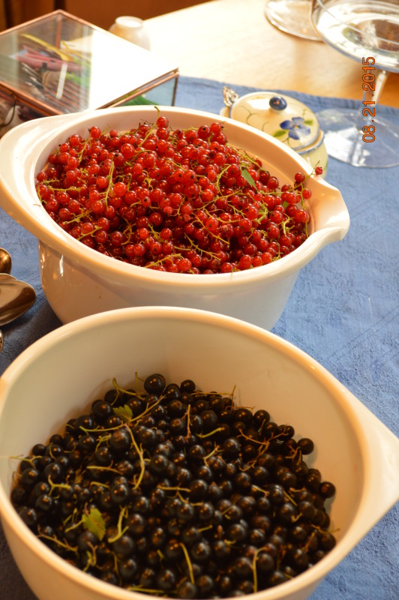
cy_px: 300
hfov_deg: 22.6
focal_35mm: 60
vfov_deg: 33.4
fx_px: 999
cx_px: 200
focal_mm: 40
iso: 400
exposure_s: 1/40
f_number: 5.6
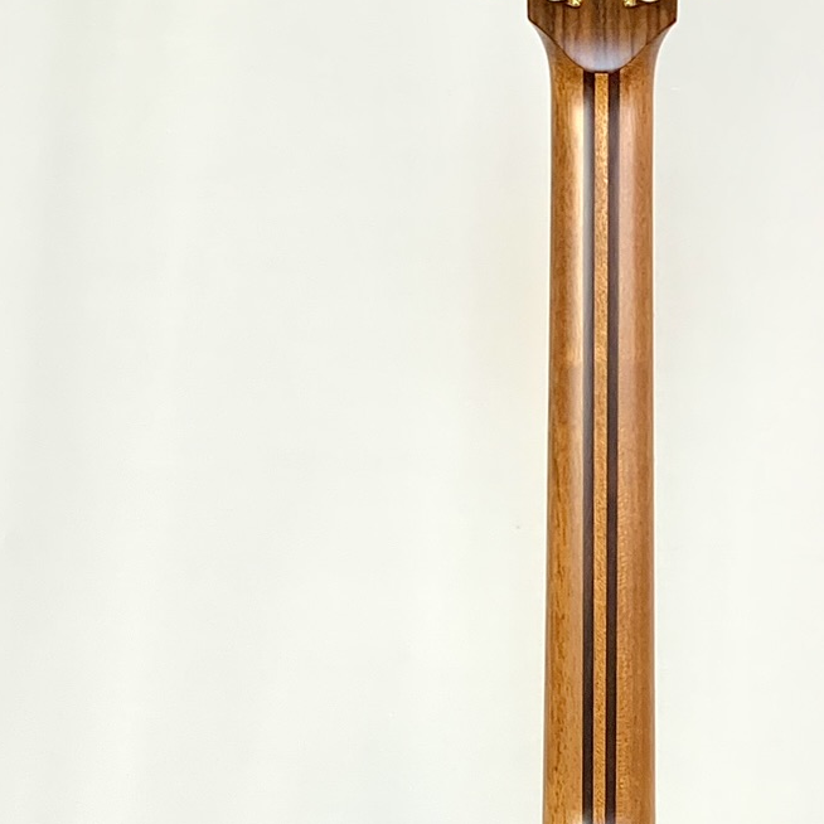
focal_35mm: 72
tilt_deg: -14.7
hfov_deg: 23.8
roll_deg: -1.2
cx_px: 610
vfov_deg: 22.8
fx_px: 1939
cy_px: 872
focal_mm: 4.25
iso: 64
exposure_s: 1/60
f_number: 1.8
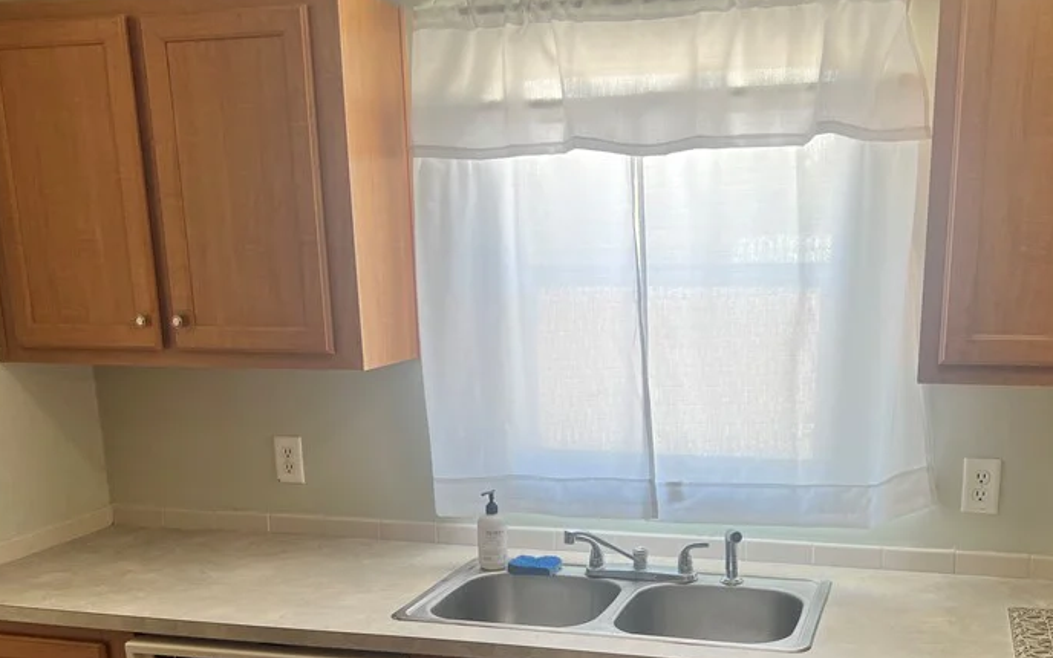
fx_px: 1177
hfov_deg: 48.0
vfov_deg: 30.5
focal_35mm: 41
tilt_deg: -14.6
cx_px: 620
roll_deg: +0.8
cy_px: 531
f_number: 1.5
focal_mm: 5.7
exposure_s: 1/120
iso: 40
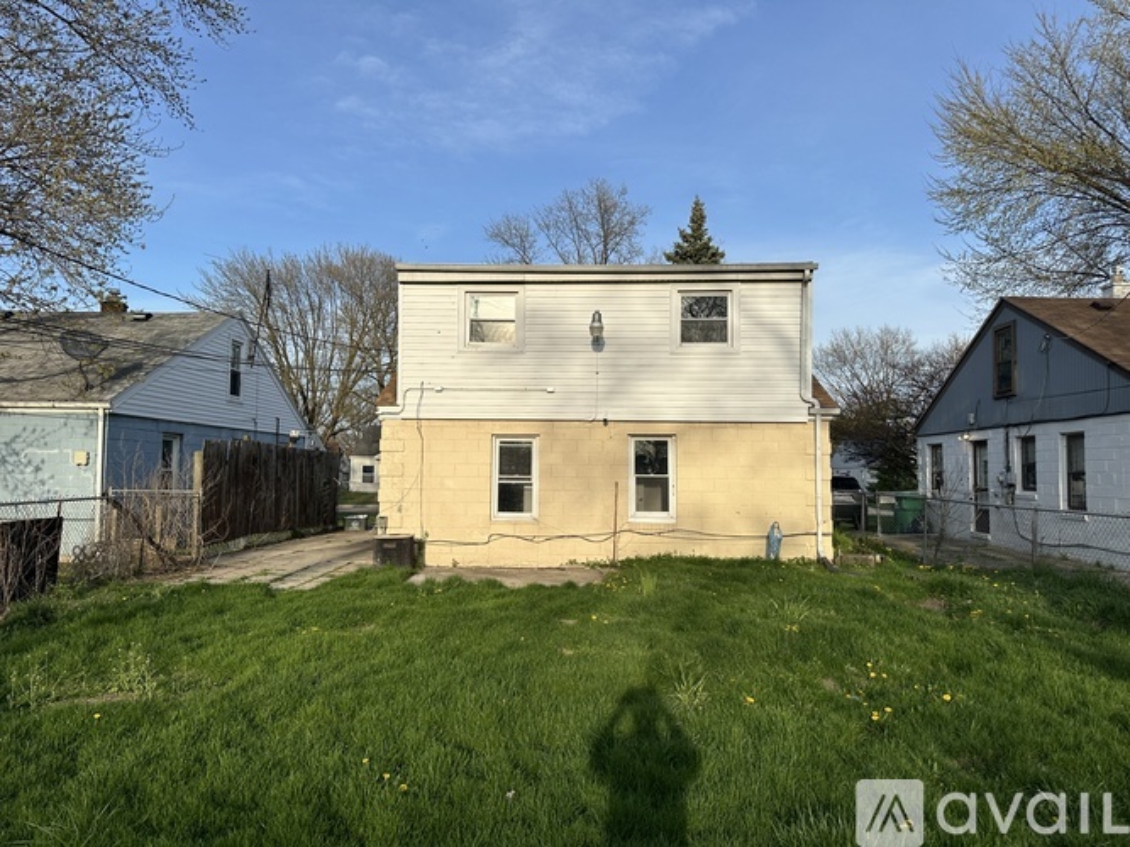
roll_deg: -0.9
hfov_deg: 71.6
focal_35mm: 24
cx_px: 565
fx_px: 783
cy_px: 424
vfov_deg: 56.8
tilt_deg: +3.7
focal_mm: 6.86
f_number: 1.78
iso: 80
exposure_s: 1/4016
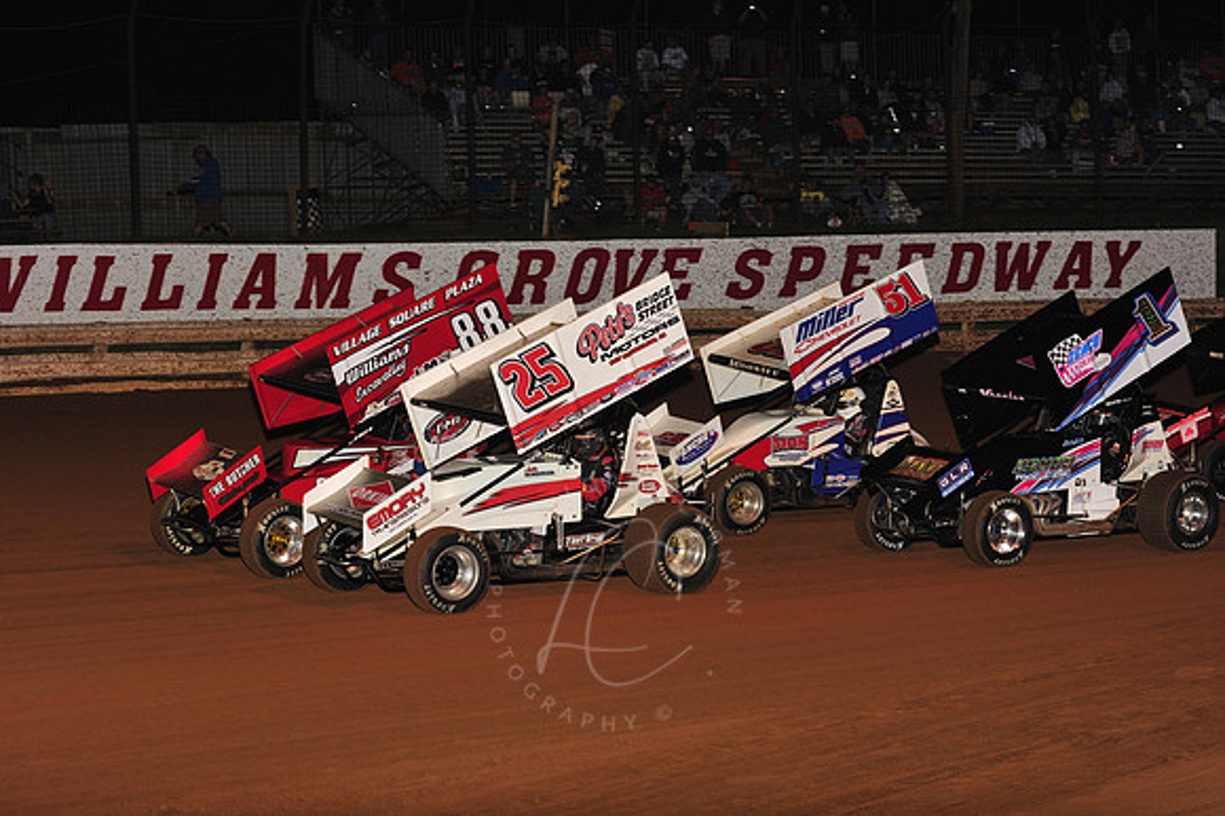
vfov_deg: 17.0
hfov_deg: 25.4
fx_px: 2721
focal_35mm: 80
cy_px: 408
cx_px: 612
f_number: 7.1
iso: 1000
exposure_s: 1/320
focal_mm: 80
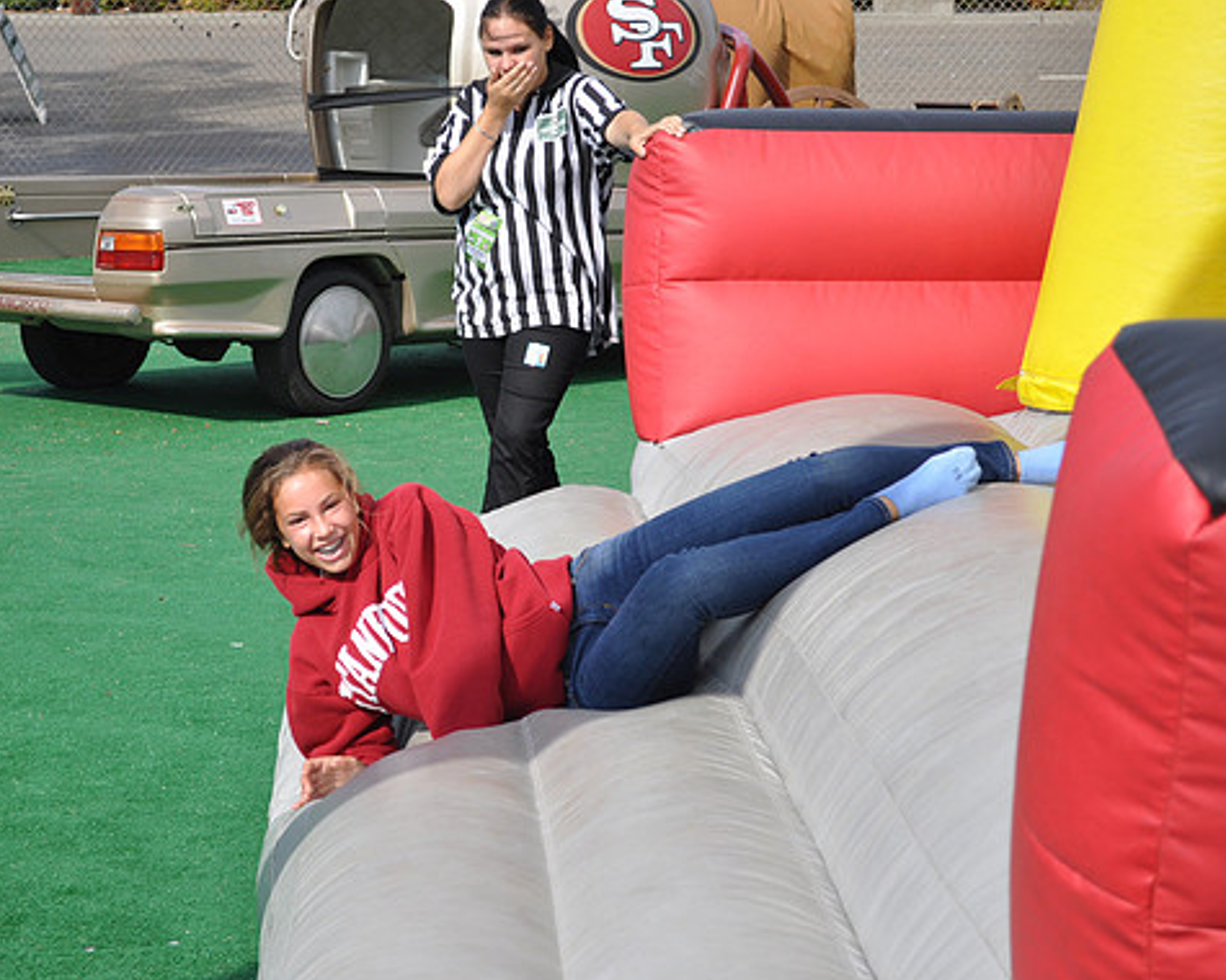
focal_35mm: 79
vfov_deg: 19.4
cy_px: 494
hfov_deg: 24.1
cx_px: 506
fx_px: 2867
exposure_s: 1/1600
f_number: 6.3
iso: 400
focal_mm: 46
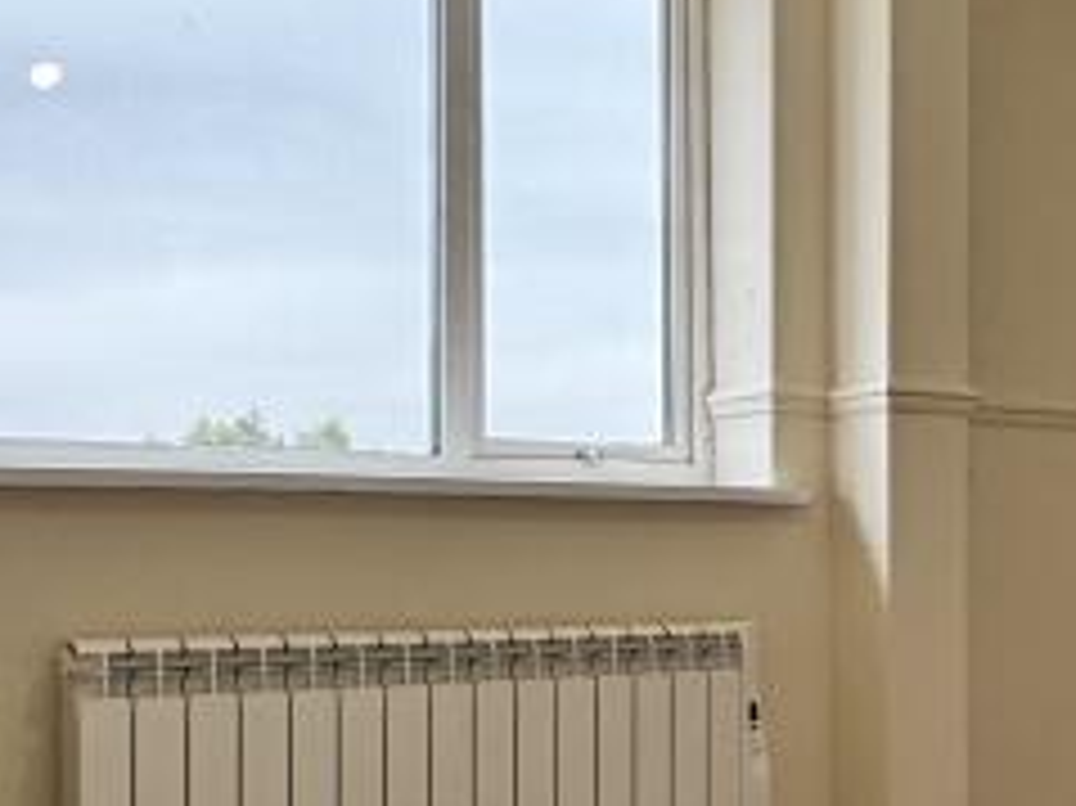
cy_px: 540
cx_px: 788
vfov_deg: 24.3
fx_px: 1864
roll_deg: +0.1
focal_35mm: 60
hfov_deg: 31.7
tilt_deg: +0.3
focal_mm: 2.22
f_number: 2.2
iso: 50
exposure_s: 1/99
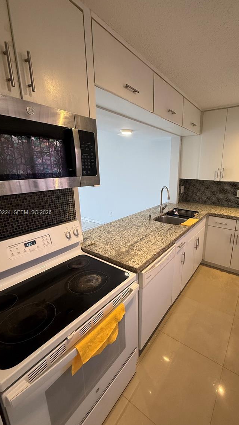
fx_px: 180
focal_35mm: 16
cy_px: 213
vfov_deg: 99.4
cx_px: 150
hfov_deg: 66.0
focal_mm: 2.22
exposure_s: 1/120
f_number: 2.2
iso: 200
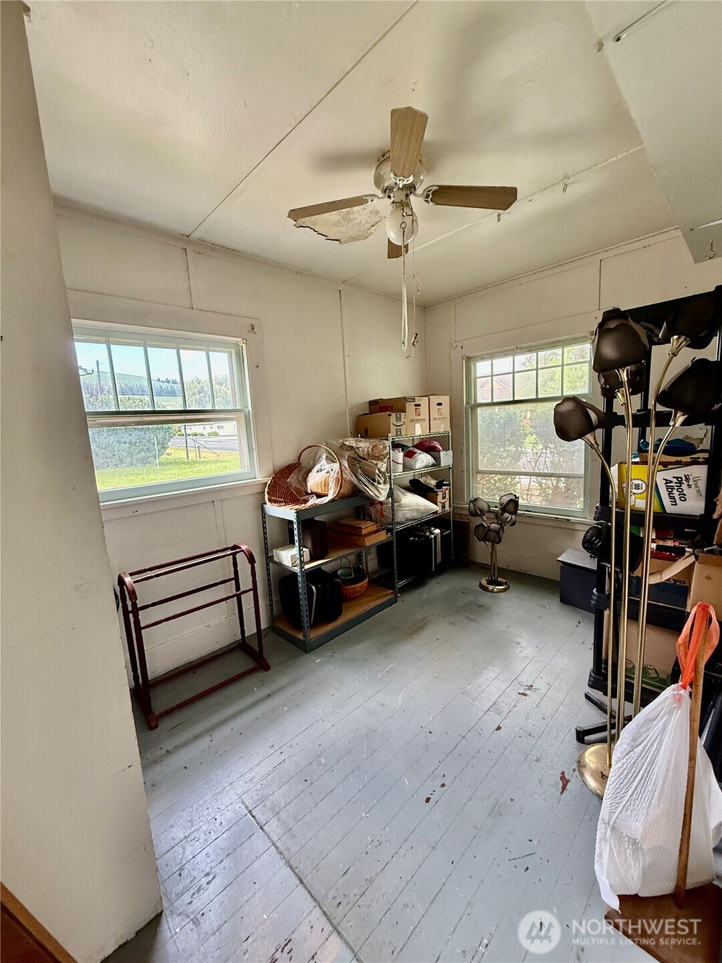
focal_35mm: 14
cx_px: 361
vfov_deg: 102.1
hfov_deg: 85.7
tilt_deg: -6.7
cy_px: 482
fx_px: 389
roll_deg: +1.4
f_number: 2.2
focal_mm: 2.22
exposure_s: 1/99
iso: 320
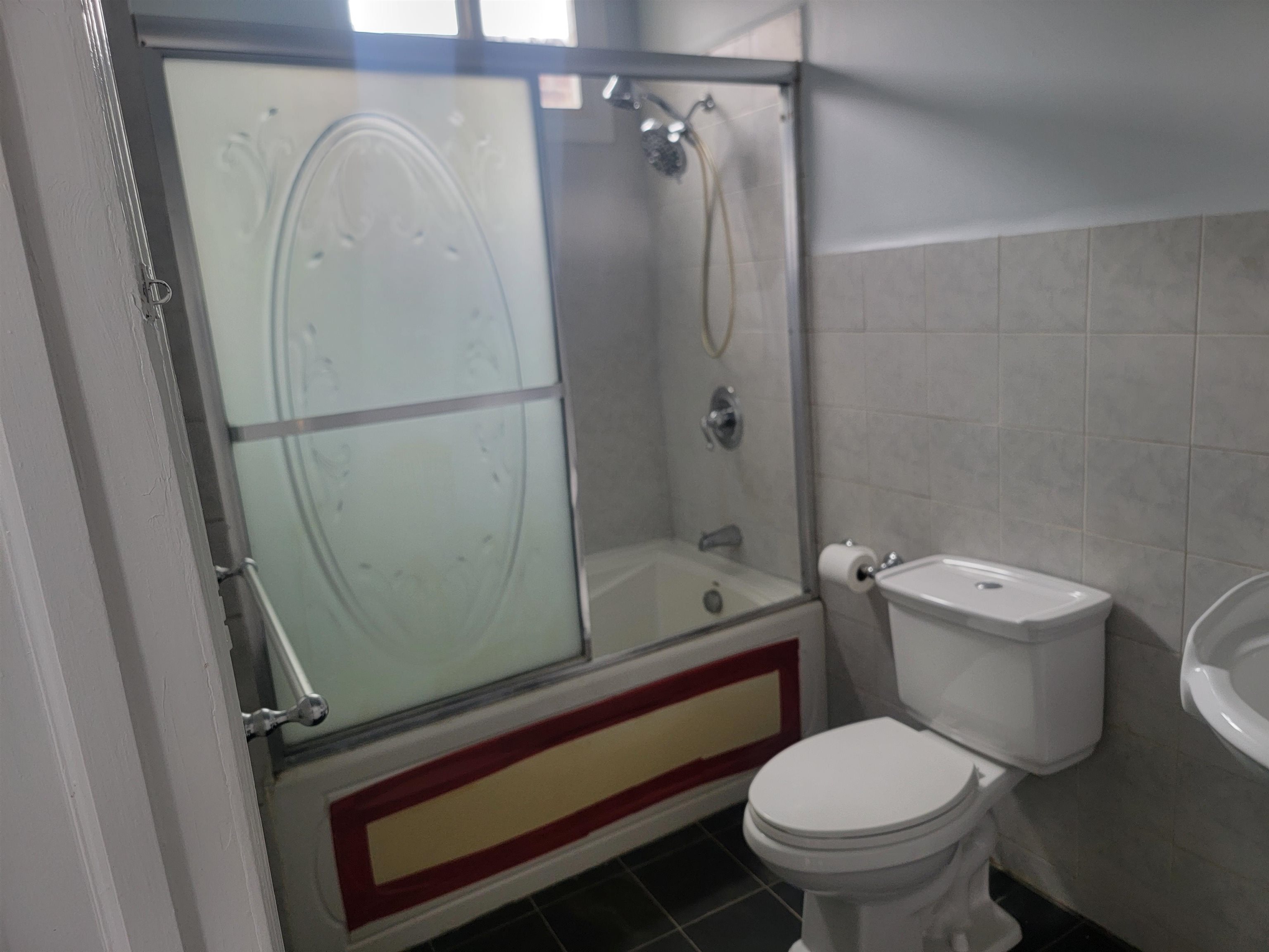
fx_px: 880
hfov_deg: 71.6
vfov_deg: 56.8
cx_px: 634
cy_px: 476
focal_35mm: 24
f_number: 1.8
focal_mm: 6.7
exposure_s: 1/60
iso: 200
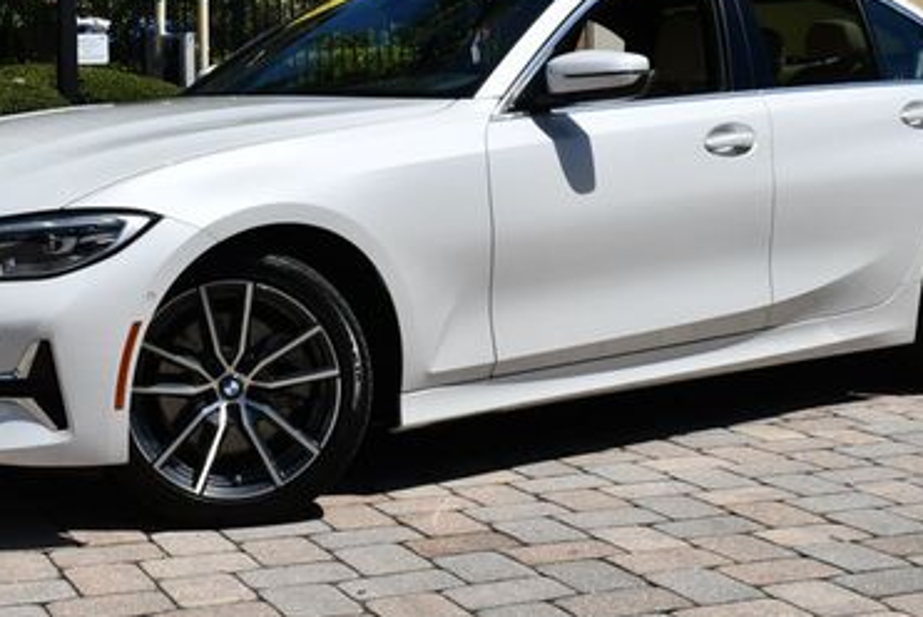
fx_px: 1770
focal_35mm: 69
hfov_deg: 29.2
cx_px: 376
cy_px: 102
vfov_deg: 19.5
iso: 100
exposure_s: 1/400
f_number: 10
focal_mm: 20
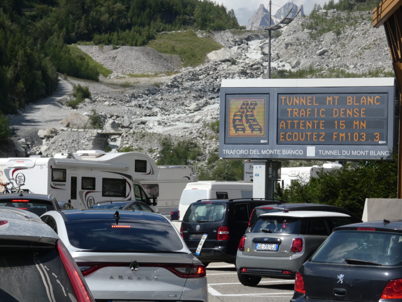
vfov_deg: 9.5
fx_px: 1823
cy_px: 151
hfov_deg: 12.6
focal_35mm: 157
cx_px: 201
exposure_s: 1/640
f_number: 5.4
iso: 80
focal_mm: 28.1
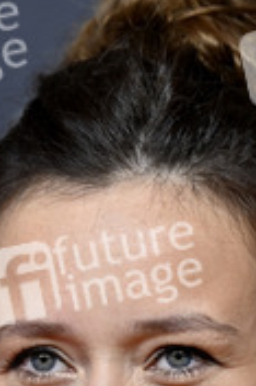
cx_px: 153
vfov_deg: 4.8
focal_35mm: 431
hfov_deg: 3.2
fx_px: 4606
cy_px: 384
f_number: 5
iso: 1000
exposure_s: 1/200
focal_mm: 190
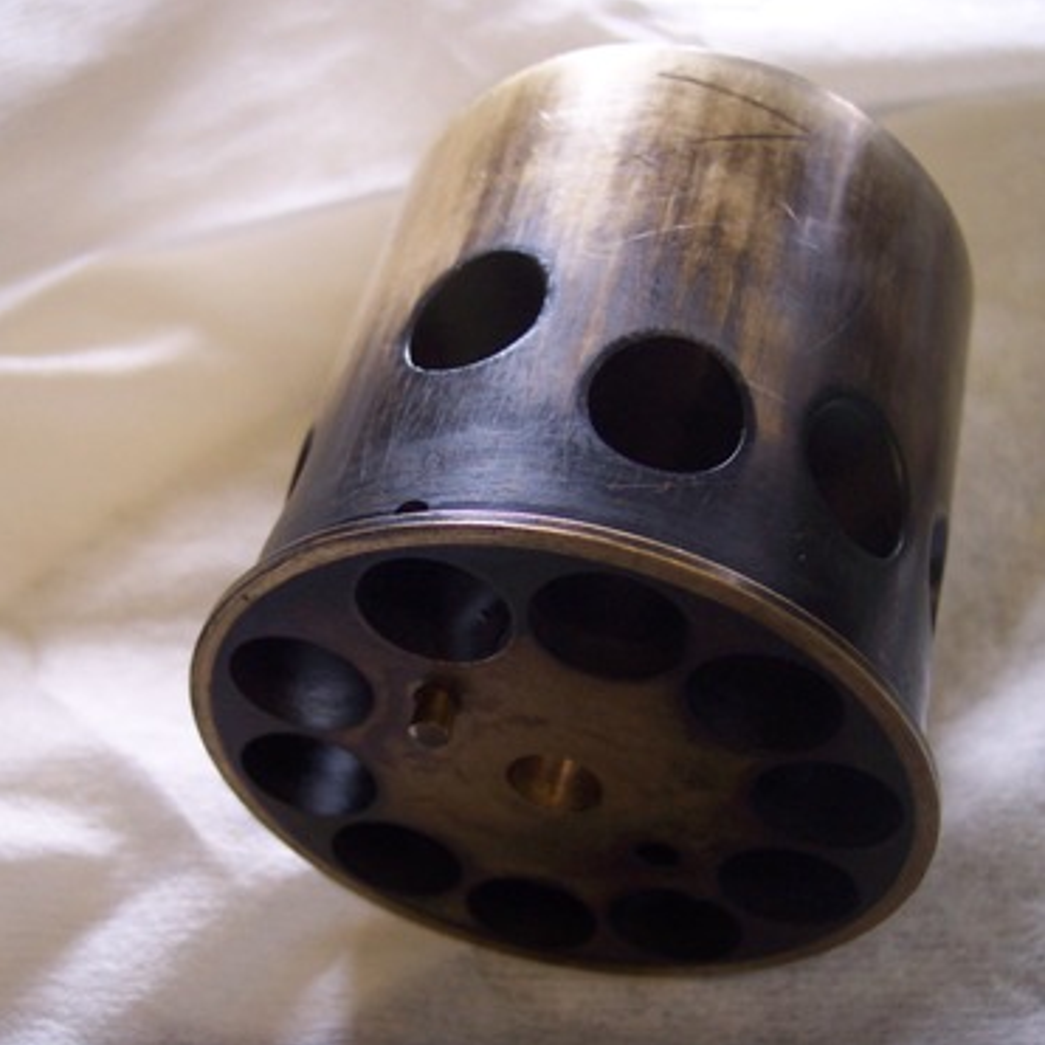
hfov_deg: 29.5
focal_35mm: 58
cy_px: 625
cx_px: 493
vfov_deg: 29.5
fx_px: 1981
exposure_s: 1/30
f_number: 2.8
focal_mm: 8
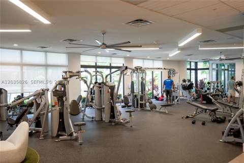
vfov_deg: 41.1
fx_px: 217
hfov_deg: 58.7
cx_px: 122
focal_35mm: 32
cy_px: 82
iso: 250
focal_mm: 32
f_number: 4
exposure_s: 1/13
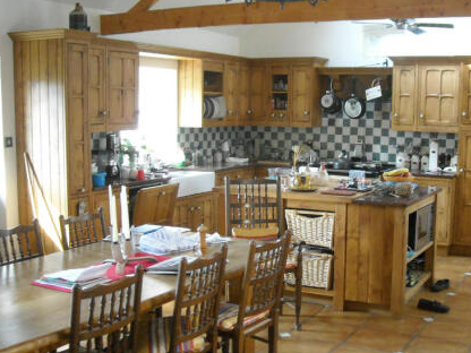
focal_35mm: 49
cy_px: 191
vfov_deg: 29.7
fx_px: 667
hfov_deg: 38.9
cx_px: 260
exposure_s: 1/60
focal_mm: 5.7
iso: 383
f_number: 2.8
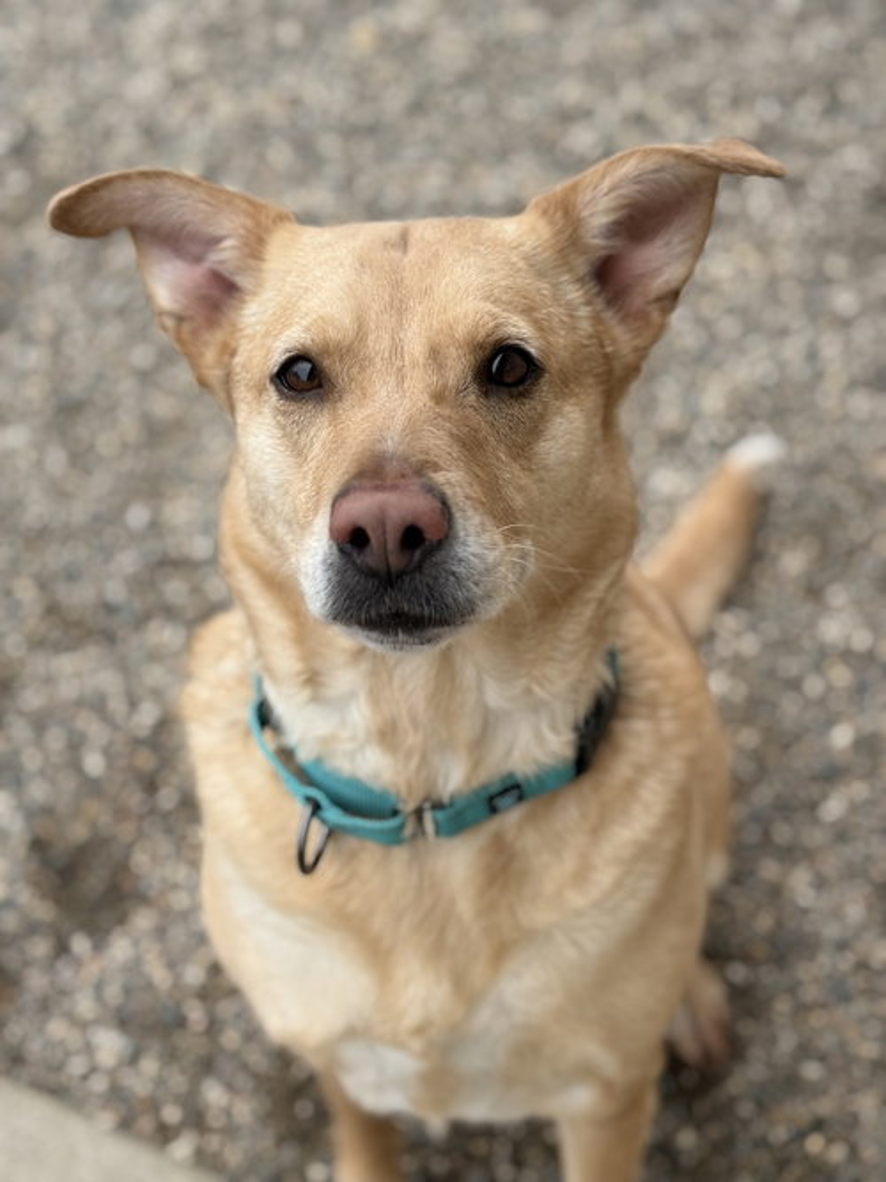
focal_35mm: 48
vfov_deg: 39.7
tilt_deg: -53.3
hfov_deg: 30.3
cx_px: 443
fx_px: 1639
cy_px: 591
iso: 64
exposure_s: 1/1456
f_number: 1.78
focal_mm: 6.76
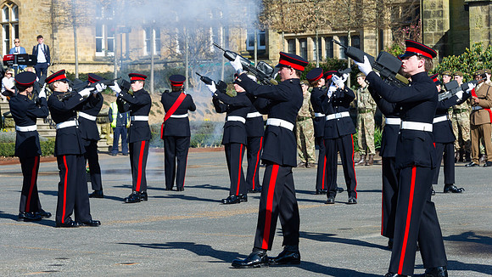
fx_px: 1933
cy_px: 92
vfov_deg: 8.2
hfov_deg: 14.5
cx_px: 211
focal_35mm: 148
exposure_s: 1/400
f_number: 9
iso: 320
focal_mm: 122
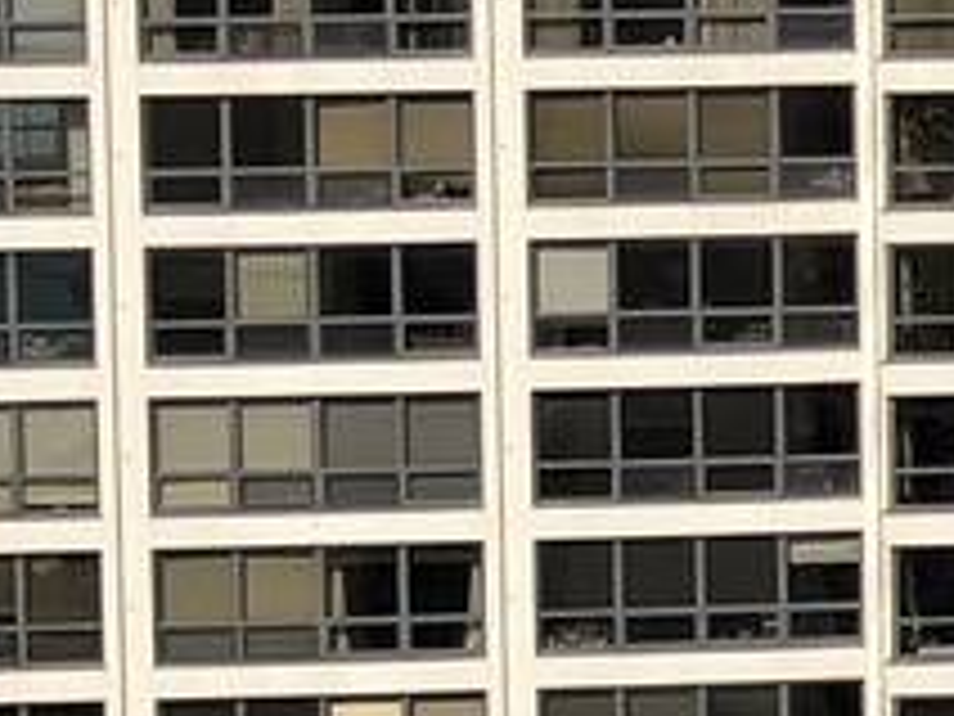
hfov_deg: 9.4
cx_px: 2192
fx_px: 5236
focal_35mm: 190
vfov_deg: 7.8
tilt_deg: -4.6
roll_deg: -0.3
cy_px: -126
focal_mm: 3.99
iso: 20
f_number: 1.8
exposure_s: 1/2024
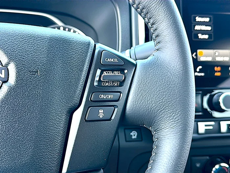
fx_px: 272
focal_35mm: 41
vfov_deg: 35.1
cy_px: 86
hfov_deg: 45.8
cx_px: 115
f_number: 1.78
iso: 80
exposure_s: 1/123
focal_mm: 6.86
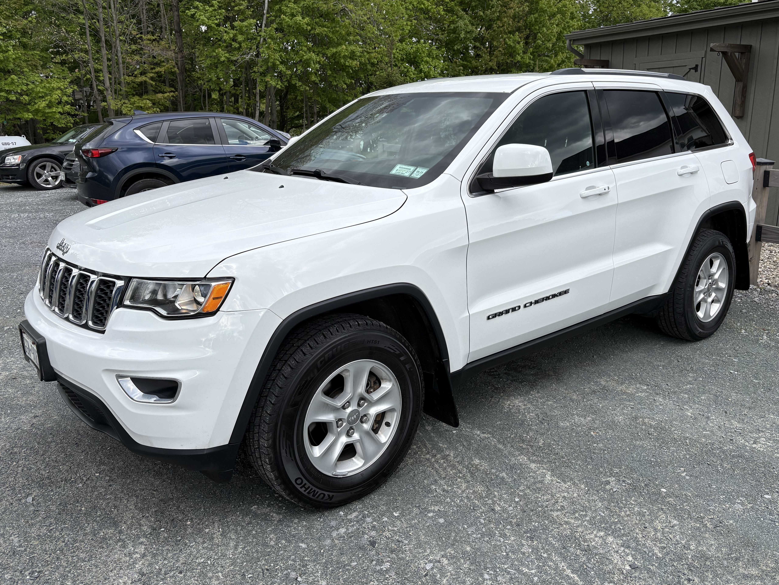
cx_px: 413
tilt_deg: -13.4
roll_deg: +1.0
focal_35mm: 29
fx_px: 653
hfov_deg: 61.6
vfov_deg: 48.2
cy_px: 264
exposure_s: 1/1196
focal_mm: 5.96
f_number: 1.6
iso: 50
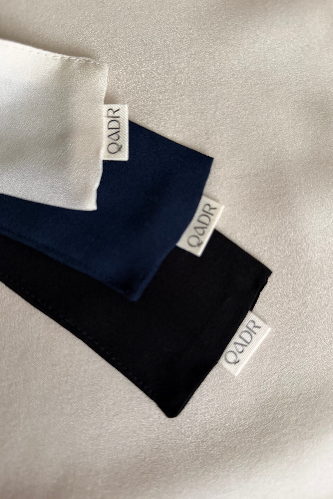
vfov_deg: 71.5
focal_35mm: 25
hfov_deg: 51.3
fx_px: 347
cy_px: 249
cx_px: 163
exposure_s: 1/40
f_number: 1.78
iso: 1000
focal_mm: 6.76
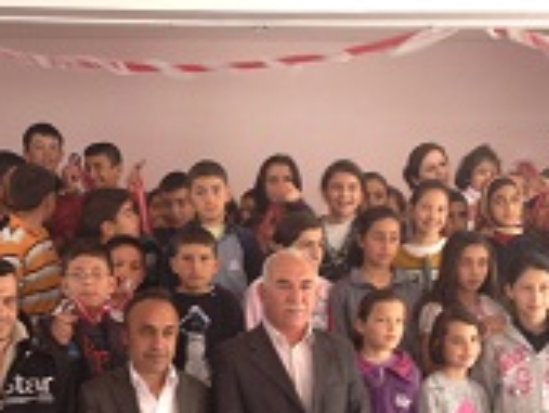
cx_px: 195
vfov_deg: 19.1
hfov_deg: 25.5
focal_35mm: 76
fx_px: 1206
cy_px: 363
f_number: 2.4
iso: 64
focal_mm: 4.28
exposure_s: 1/20
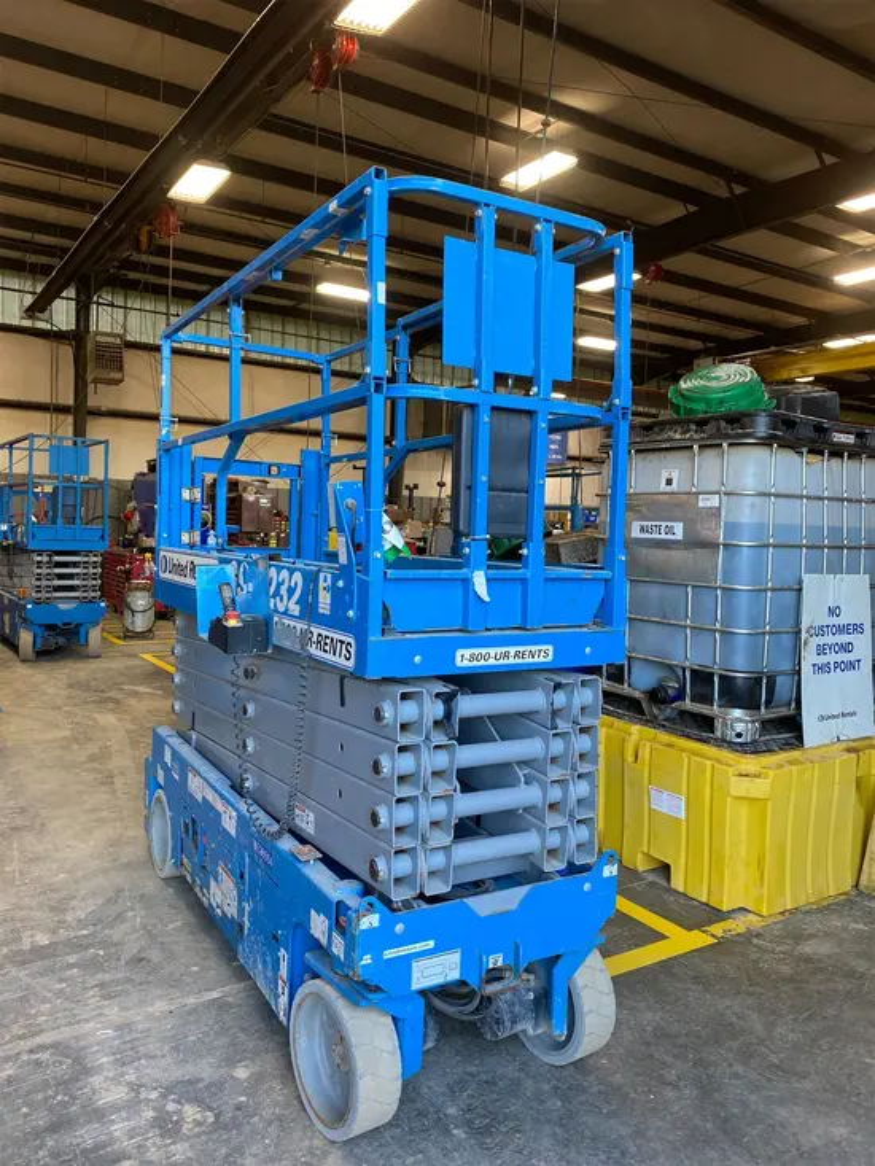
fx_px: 876
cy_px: 583
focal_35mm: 26
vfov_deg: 67.3
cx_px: 438
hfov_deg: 53.1
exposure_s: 1/100
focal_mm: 4.25
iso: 125
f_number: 1.8
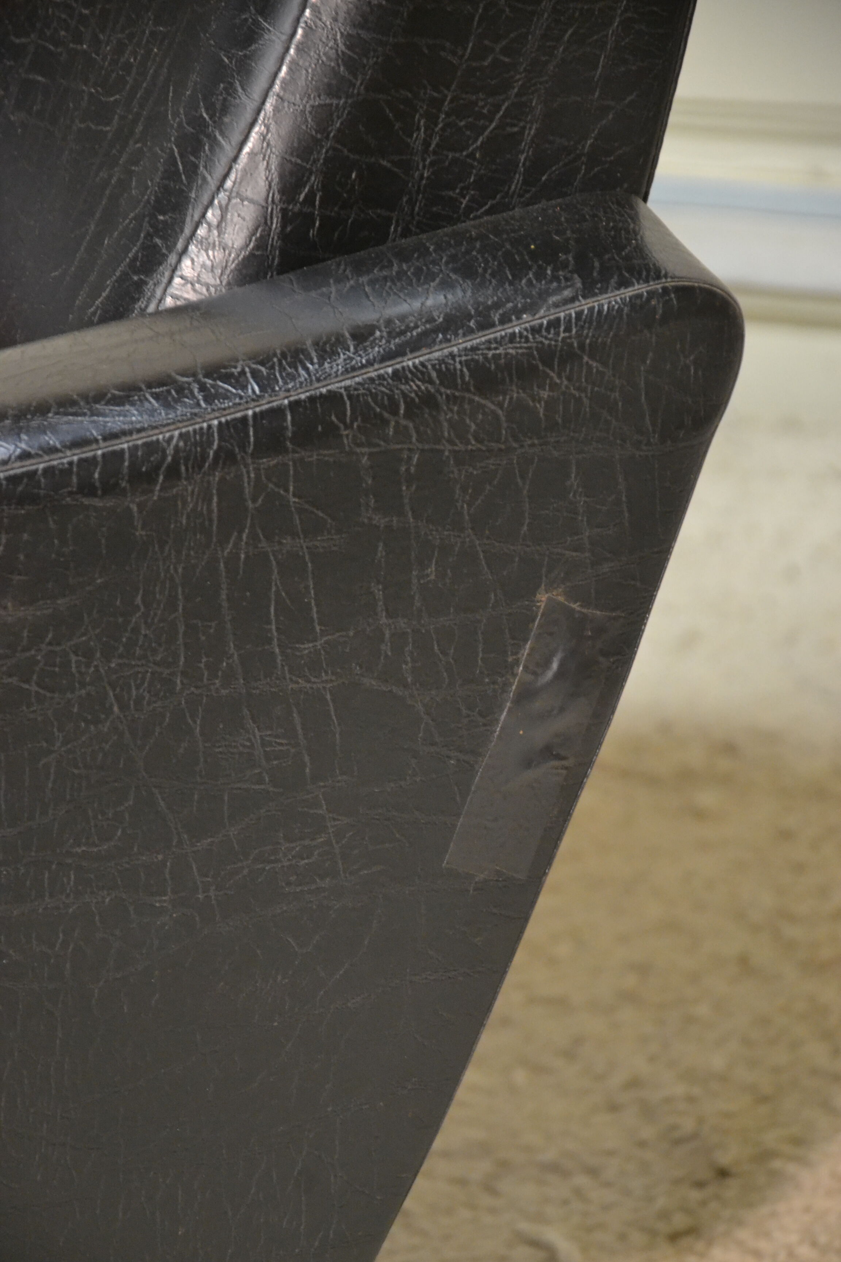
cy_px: 631
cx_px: 420
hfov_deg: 8.7
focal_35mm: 158
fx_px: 5519
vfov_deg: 13.0
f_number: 5.6
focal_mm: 105
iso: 3200
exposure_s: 1/30
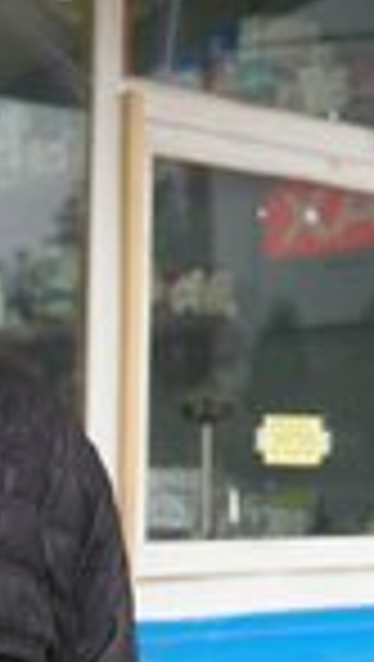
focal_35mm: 80
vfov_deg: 26.3
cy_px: 457
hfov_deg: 14.9
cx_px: 0
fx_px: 1406
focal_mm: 28
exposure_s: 1/160
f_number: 4
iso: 800
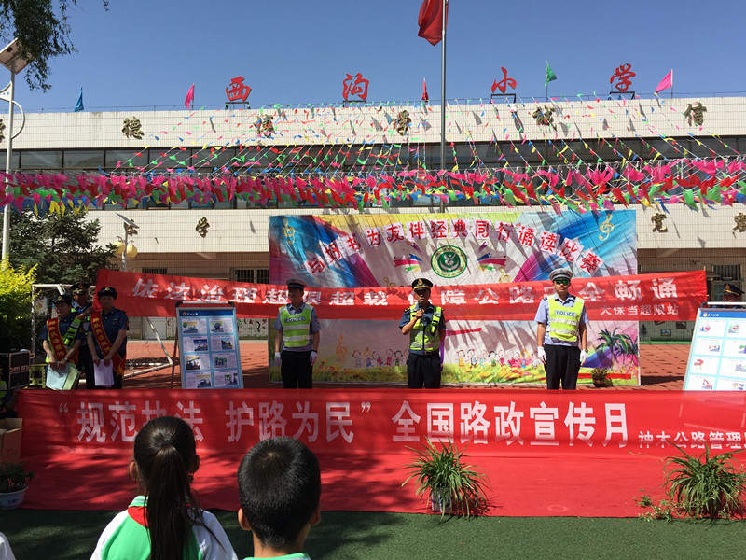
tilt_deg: +3.3
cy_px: 280
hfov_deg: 61.7
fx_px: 625
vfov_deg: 48.2
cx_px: 373
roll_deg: -1.3
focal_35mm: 29
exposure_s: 1/2198
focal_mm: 4.15
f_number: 2.2
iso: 32
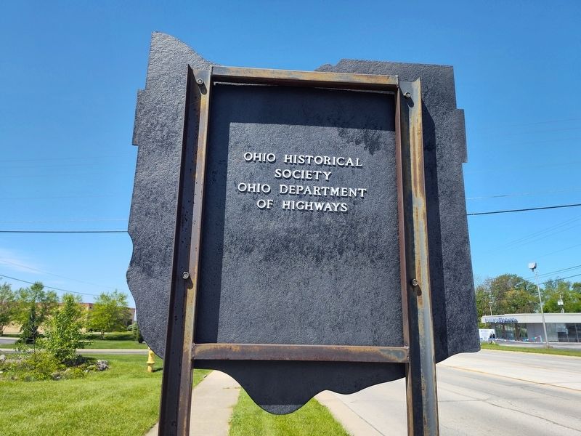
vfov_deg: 58.9
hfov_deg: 73.9
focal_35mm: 23
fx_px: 386
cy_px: 218
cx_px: 290
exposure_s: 1/1263
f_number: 1.8
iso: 100
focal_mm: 5.56
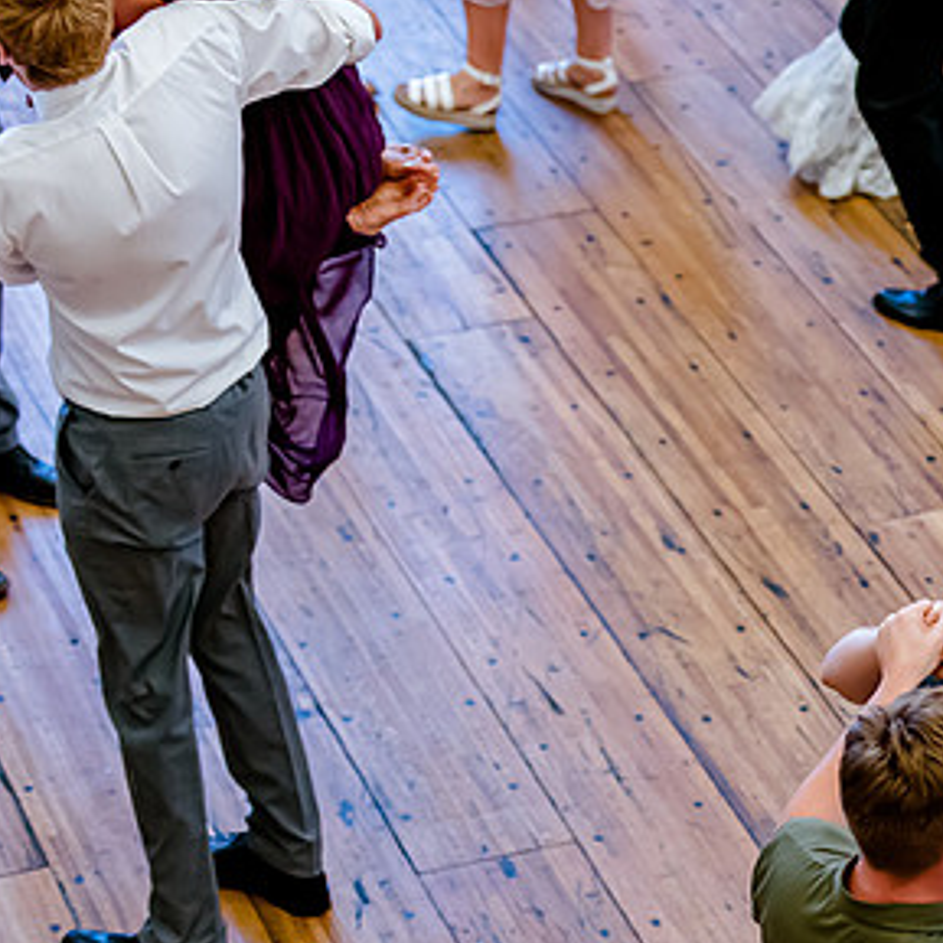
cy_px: 690
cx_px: 982
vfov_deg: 12.9
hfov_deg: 12.7
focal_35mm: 135
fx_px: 4161
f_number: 2.8
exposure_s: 1/640
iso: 2500
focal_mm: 70
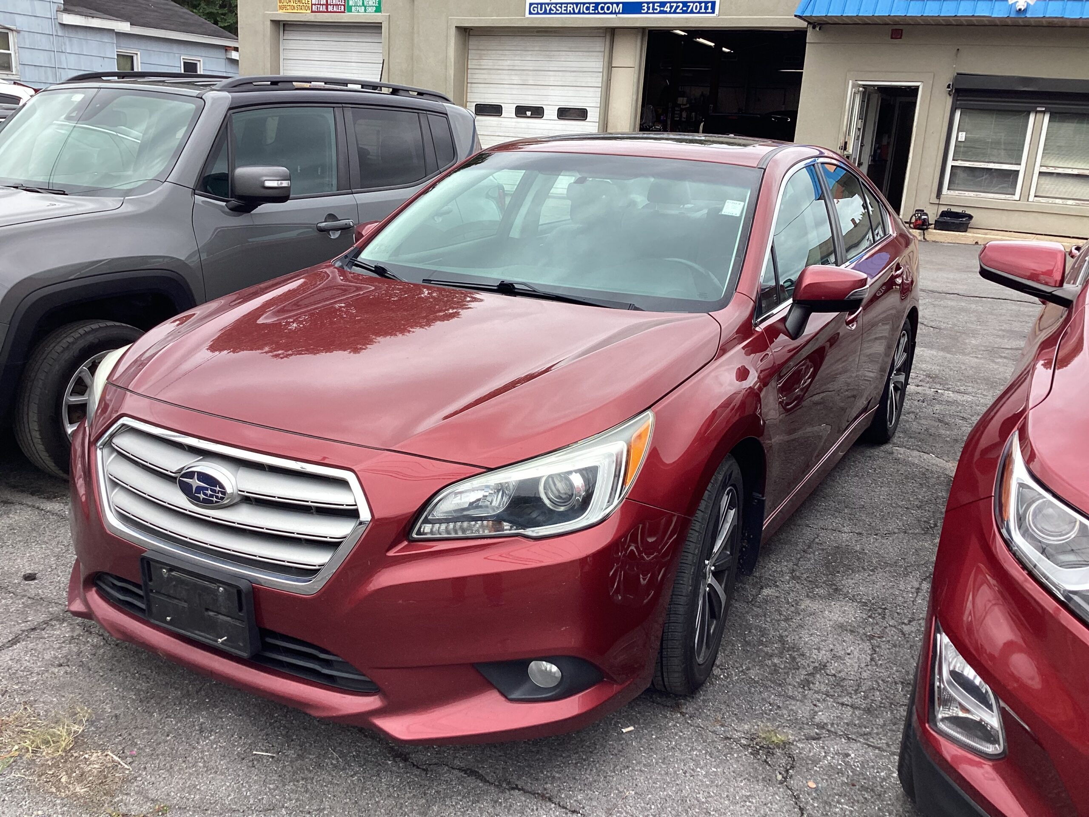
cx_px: 544
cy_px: 408
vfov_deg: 45.4
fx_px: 975
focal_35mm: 31
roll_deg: -3.9
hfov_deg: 58.4
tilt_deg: -15.7
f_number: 2.4
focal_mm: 3.3
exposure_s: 1/377
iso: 25
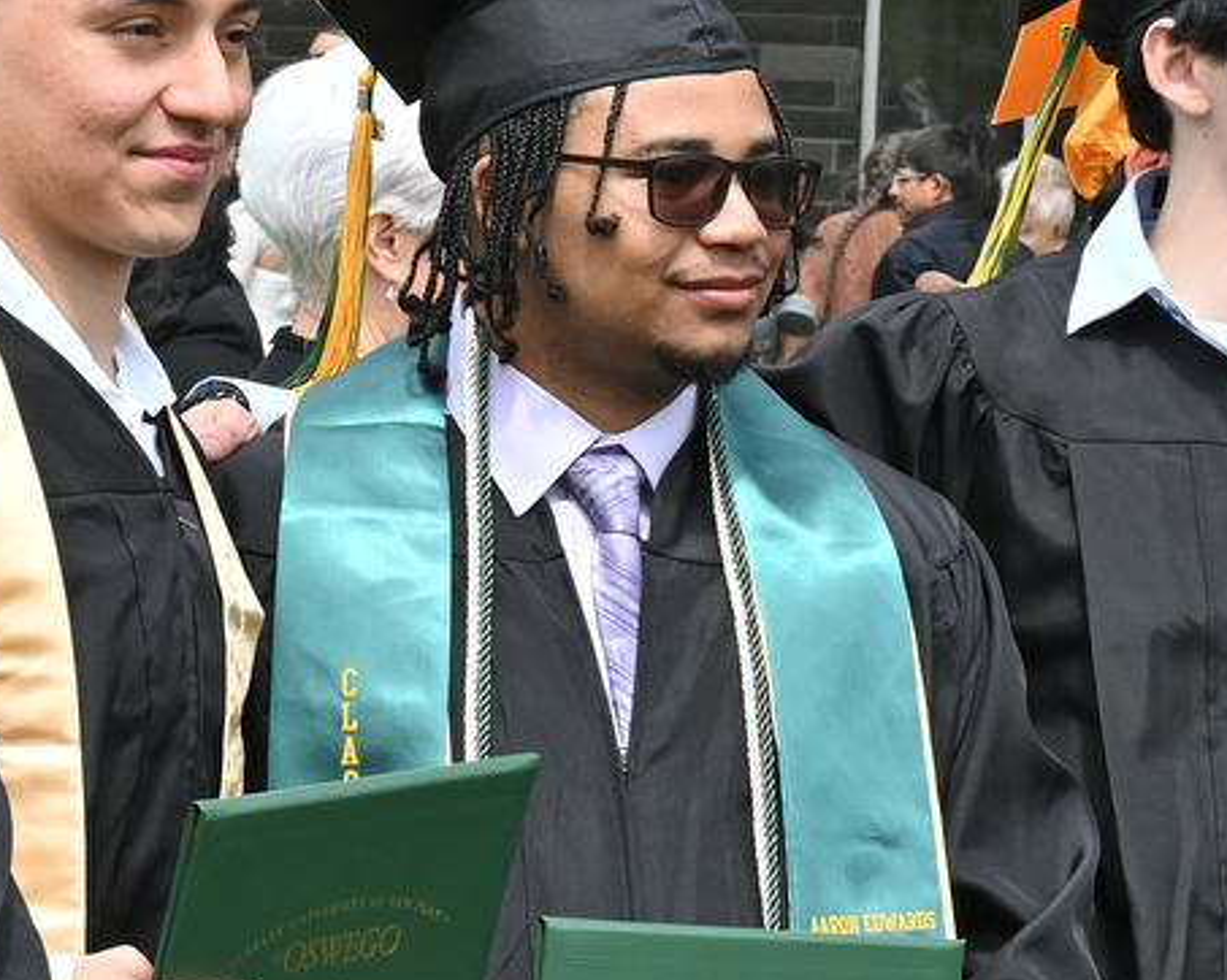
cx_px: 664
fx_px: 6497
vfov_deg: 8.6
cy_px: 666
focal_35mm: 179
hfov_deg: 10.8
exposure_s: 1/500
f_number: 11
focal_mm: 48
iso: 400
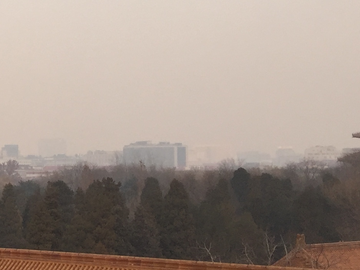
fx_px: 1051
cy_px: 161
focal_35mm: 101
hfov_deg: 17.0
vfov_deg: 14.6
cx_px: -227
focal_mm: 4.15
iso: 32
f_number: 2.2
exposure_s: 1/421
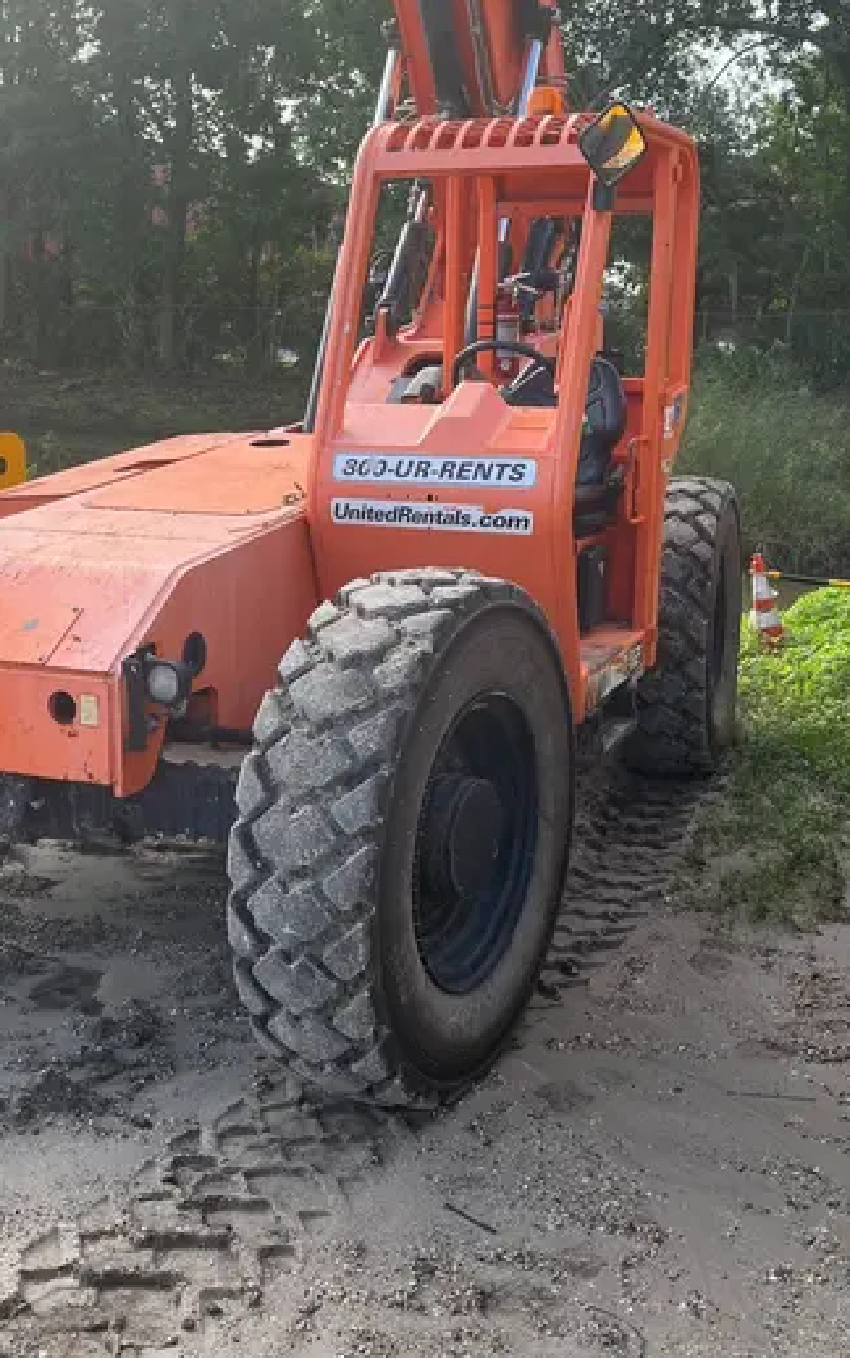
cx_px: 362
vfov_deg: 50.4
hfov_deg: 32.7
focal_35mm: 39
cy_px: 657
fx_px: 1445
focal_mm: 5.1
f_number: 1.6
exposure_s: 1/727
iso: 50
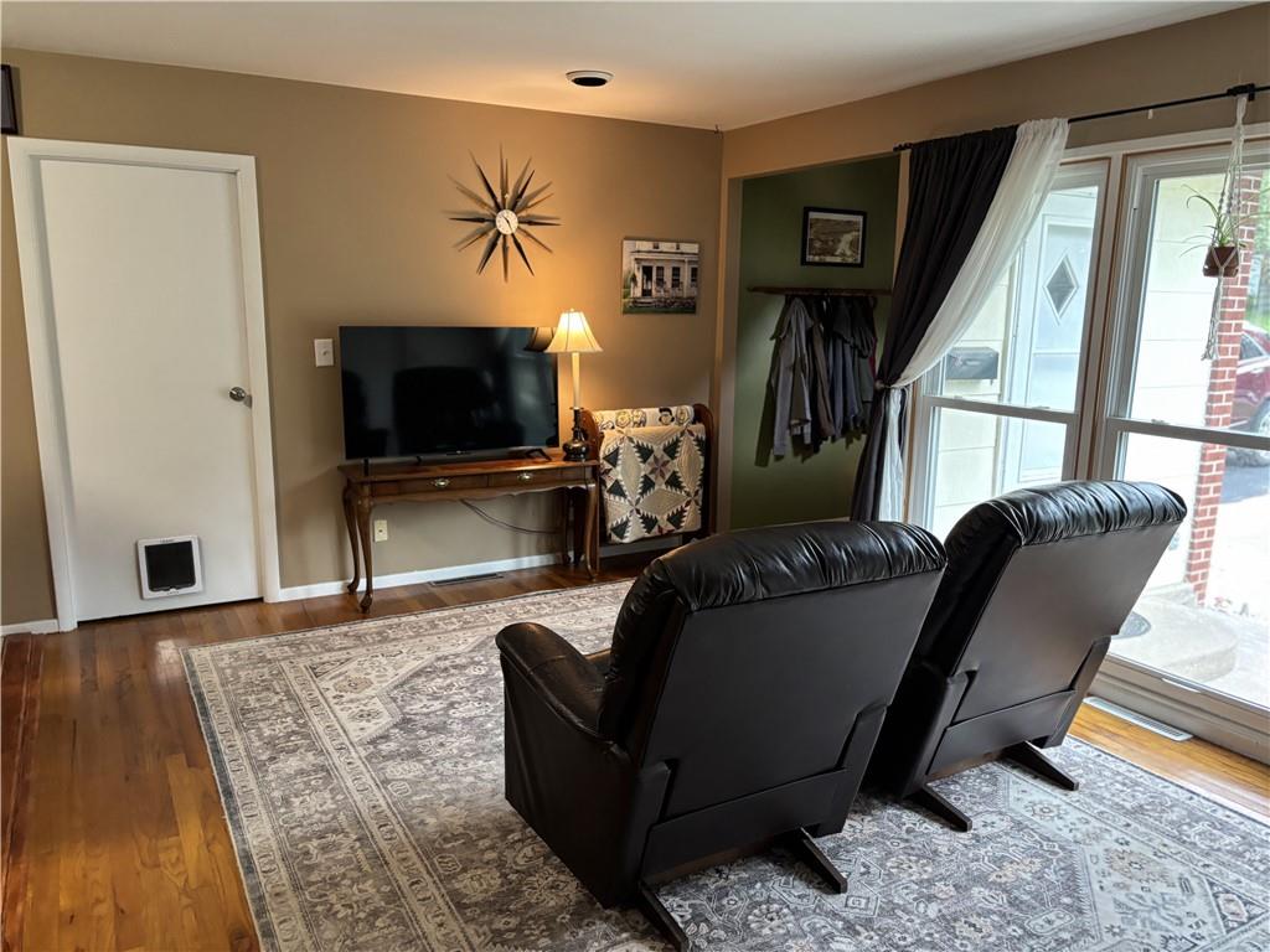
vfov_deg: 53.1
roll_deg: -1.1
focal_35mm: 26
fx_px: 954
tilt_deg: -10.7
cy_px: 476
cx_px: 635
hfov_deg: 67.3
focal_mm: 5.96
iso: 320
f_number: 1.6
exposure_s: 1/60
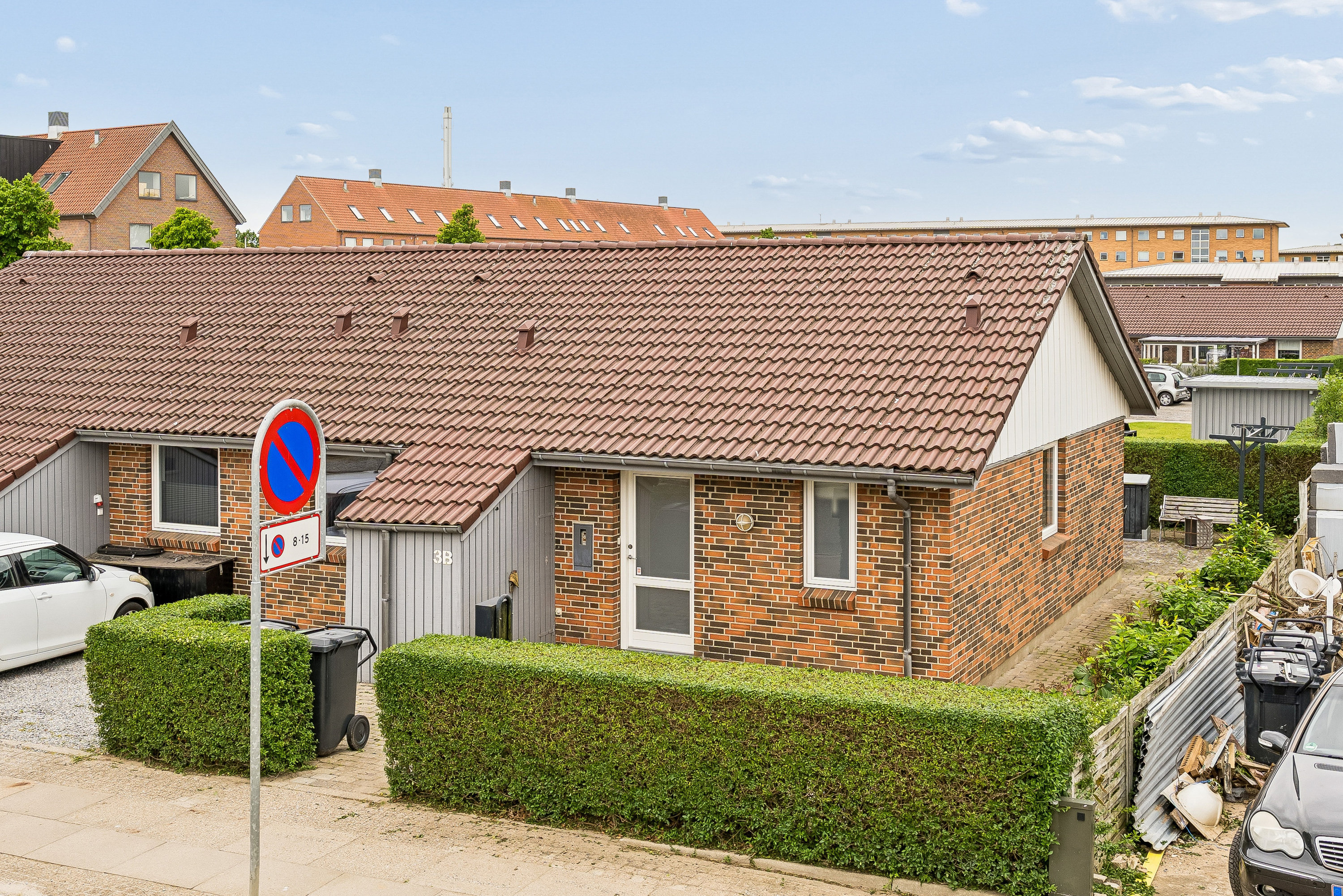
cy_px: 448
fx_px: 1529
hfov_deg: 47.4
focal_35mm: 41
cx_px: 672
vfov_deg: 32.6
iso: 200
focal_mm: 27.5
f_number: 8
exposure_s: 1/100
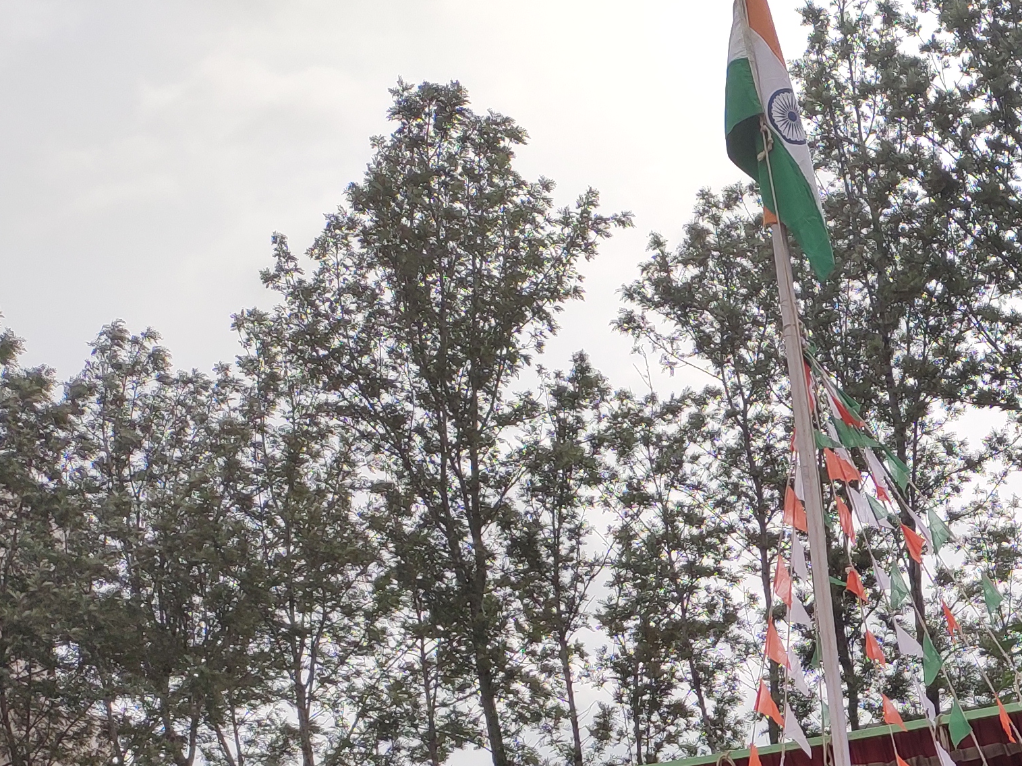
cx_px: 1227
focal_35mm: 66
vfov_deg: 20.4
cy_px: 993
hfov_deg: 26.2
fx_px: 1948
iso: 112
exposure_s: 1/2877
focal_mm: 4.74
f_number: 1.79
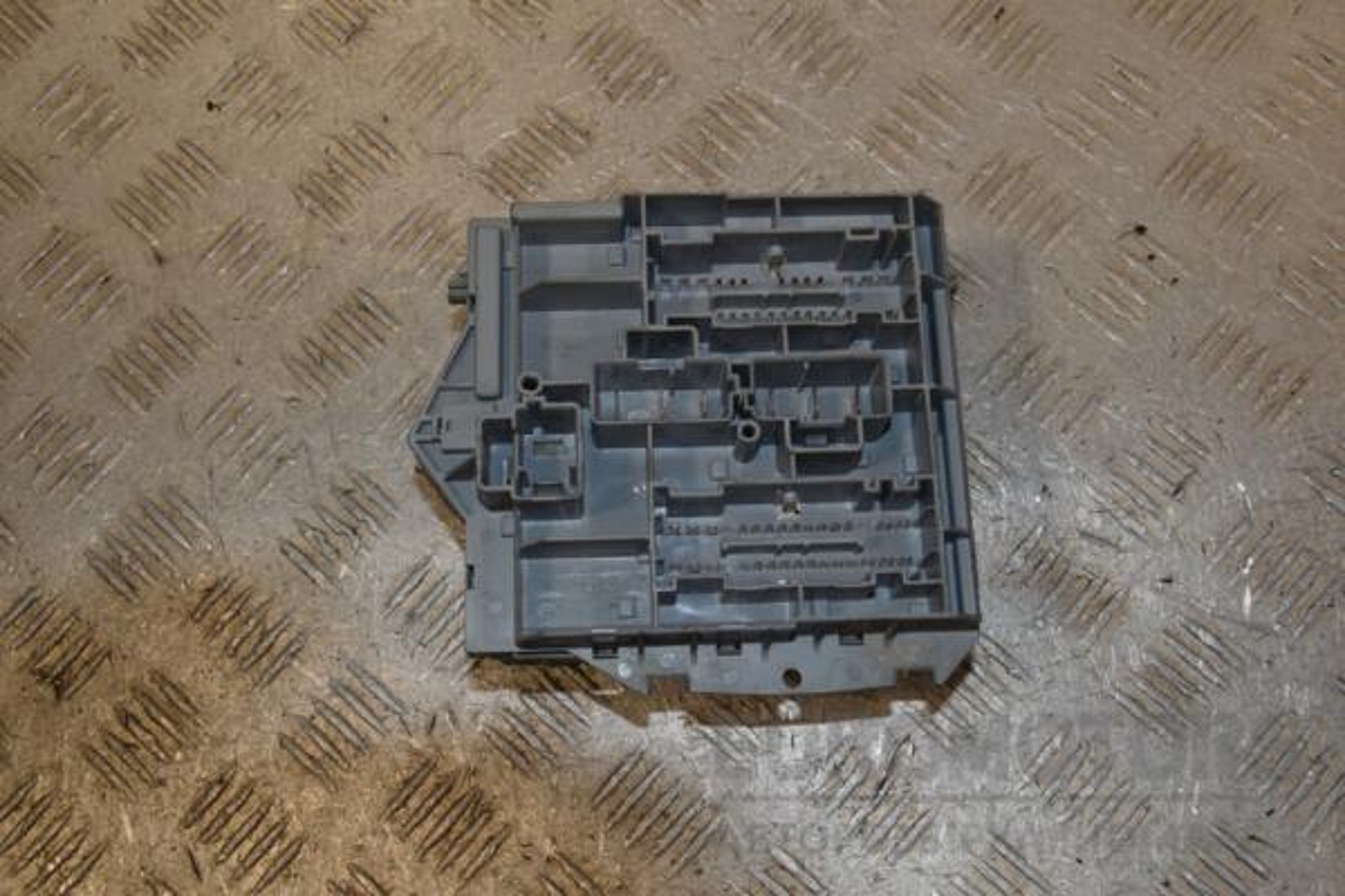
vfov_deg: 34.2
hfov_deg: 49.6
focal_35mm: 39
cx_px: 672
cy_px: 448
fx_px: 1457
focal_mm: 26
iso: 800
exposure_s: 1/200
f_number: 10
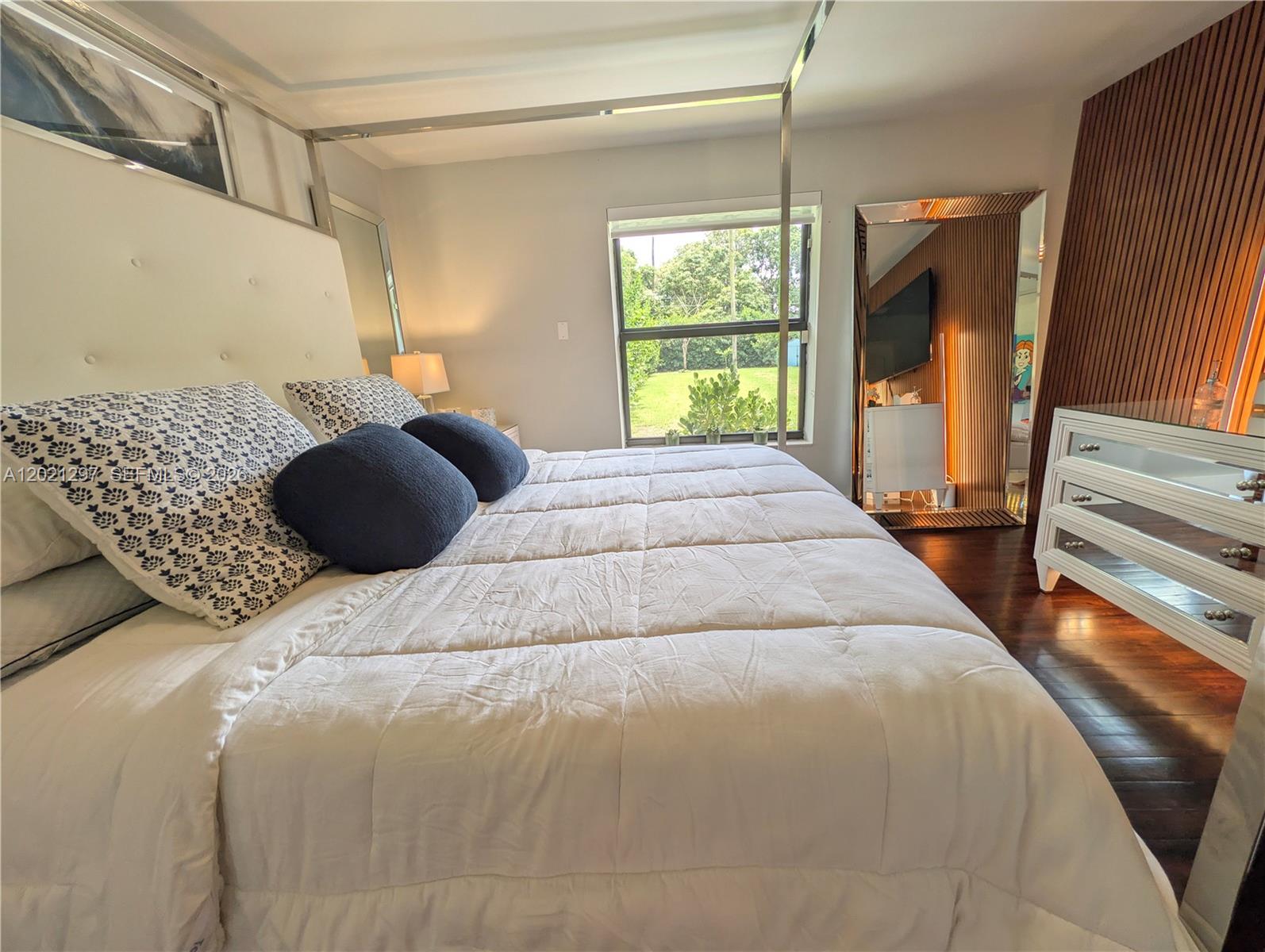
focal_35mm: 12
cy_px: 476
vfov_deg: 94.6
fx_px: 439
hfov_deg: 110.5
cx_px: 632
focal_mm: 2.02
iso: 58
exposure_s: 1/250
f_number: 1.7
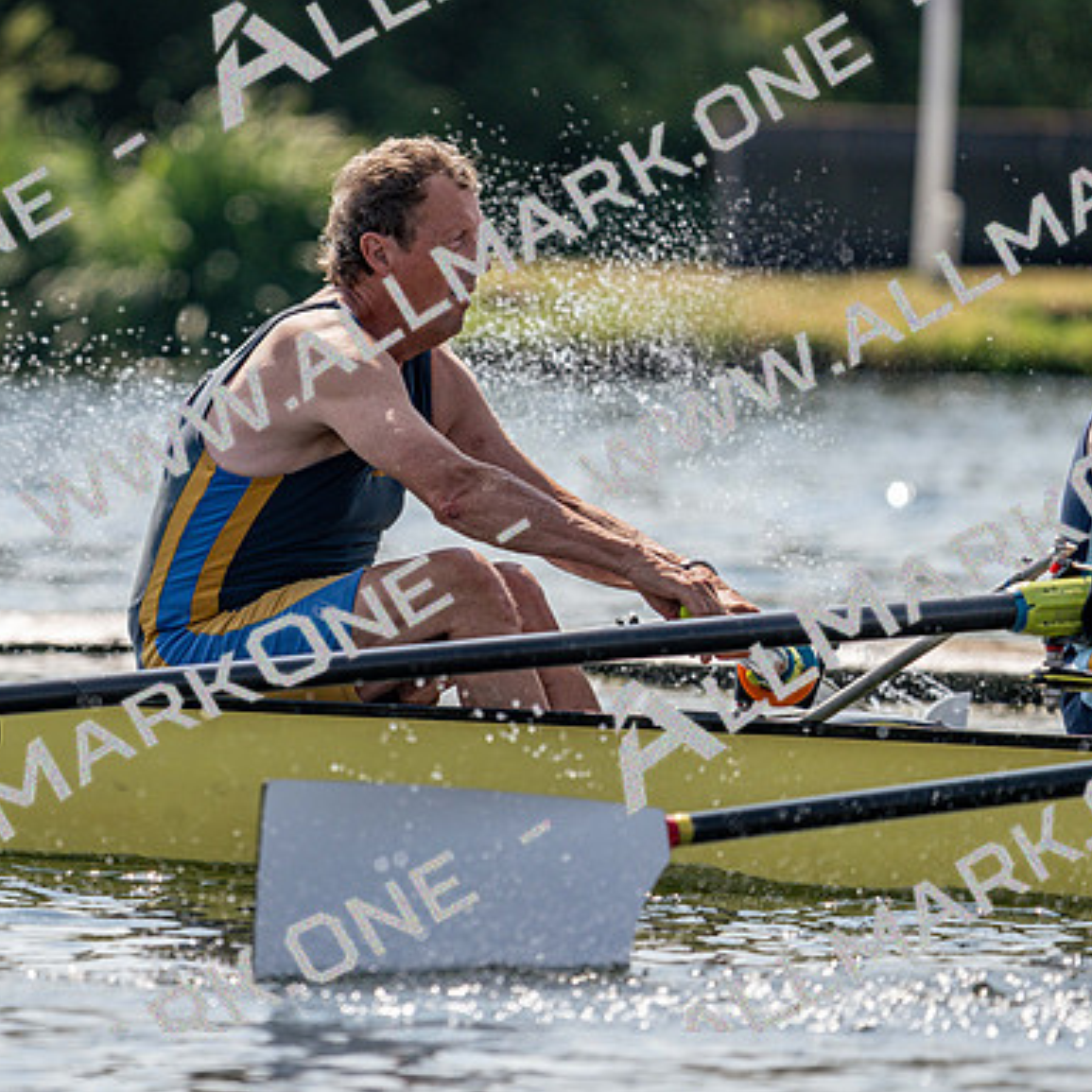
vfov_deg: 4.0
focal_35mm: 437
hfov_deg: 4.0
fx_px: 15597
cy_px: 546
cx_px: 369
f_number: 6.3
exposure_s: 1/1600
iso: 200
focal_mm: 341
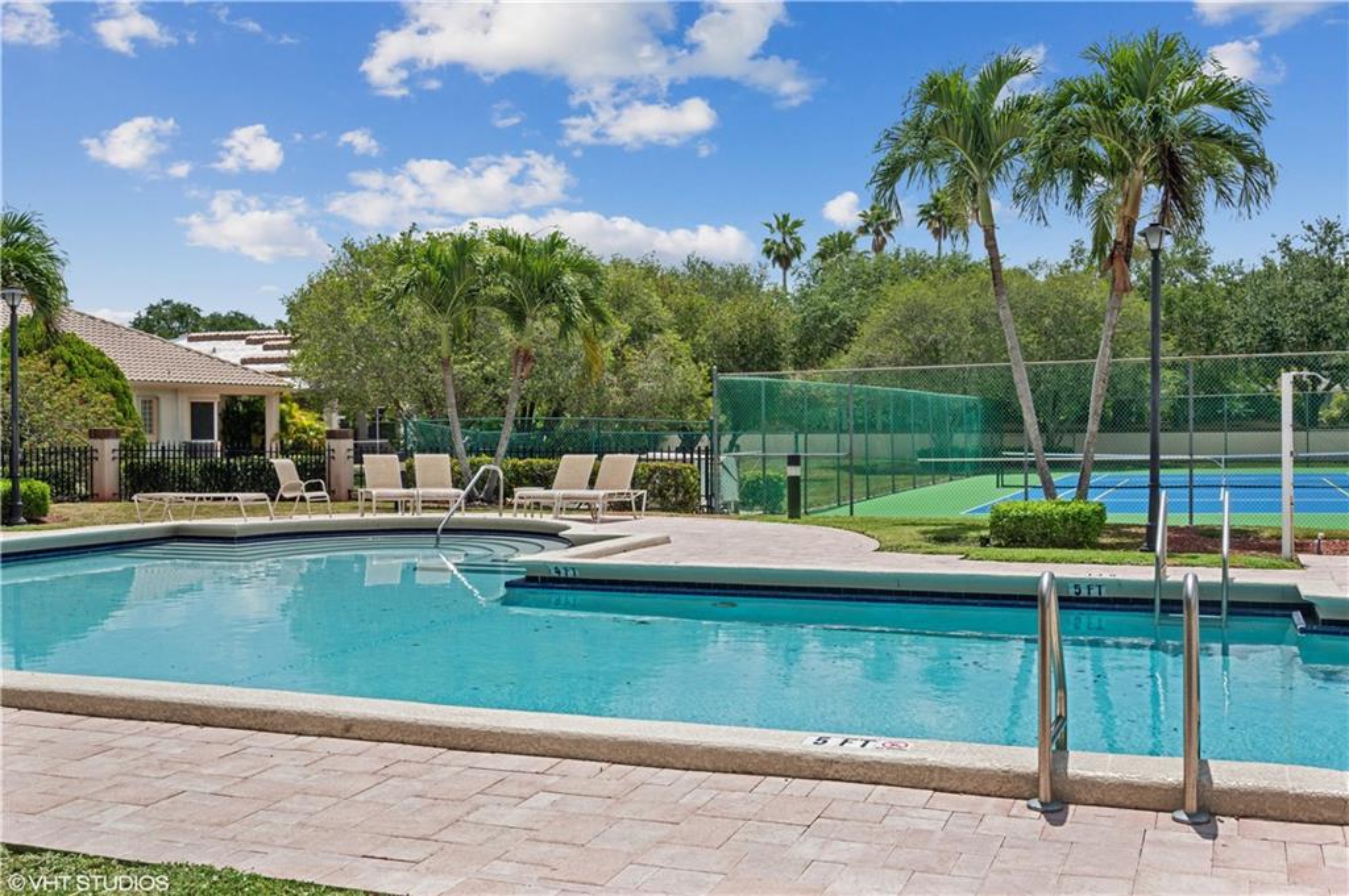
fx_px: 1310
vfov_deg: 37.8
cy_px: 448
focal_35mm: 35
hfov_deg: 54.5
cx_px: 674
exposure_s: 1/200
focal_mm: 35
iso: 100
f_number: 11
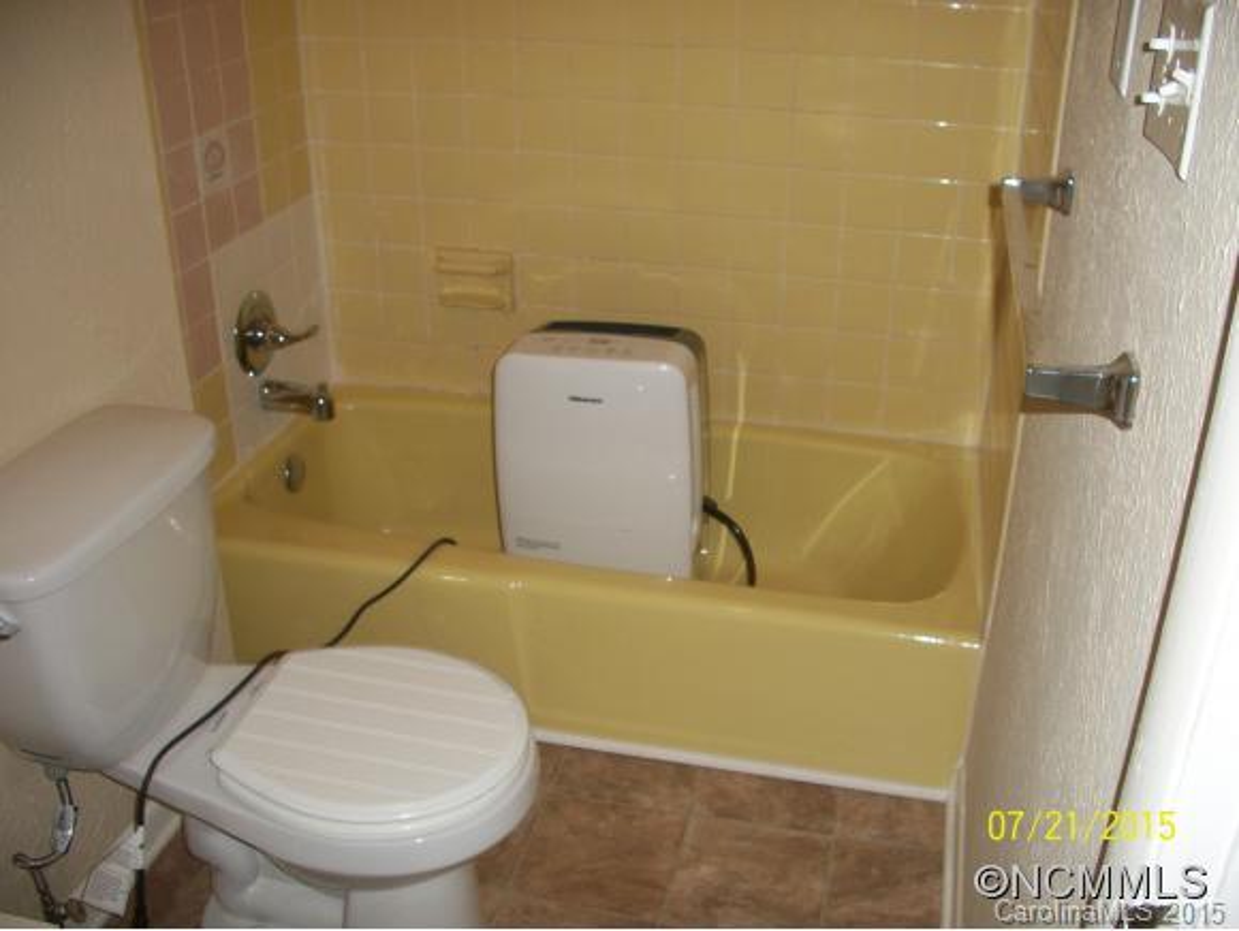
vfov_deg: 40.8
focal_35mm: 35
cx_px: 620
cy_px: 466
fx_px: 1254
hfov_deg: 52.6
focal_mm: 6.3
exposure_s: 1/30
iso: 80
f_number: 3.1
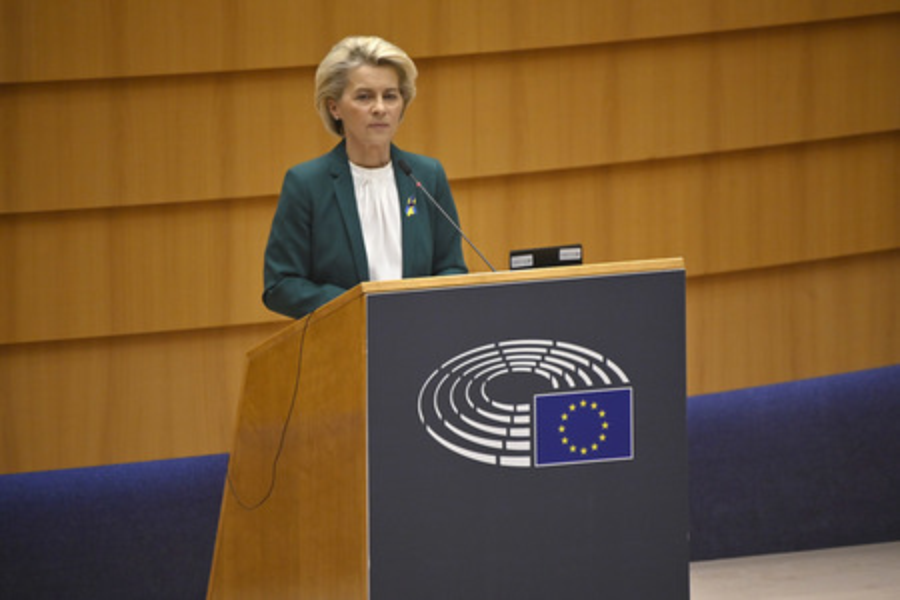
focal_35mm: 500
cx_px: 450
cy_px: 300
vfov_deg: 2.7
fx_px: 12499
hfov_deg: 4.1
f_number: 6.3
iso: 2000
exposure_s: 1/400
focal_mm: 500
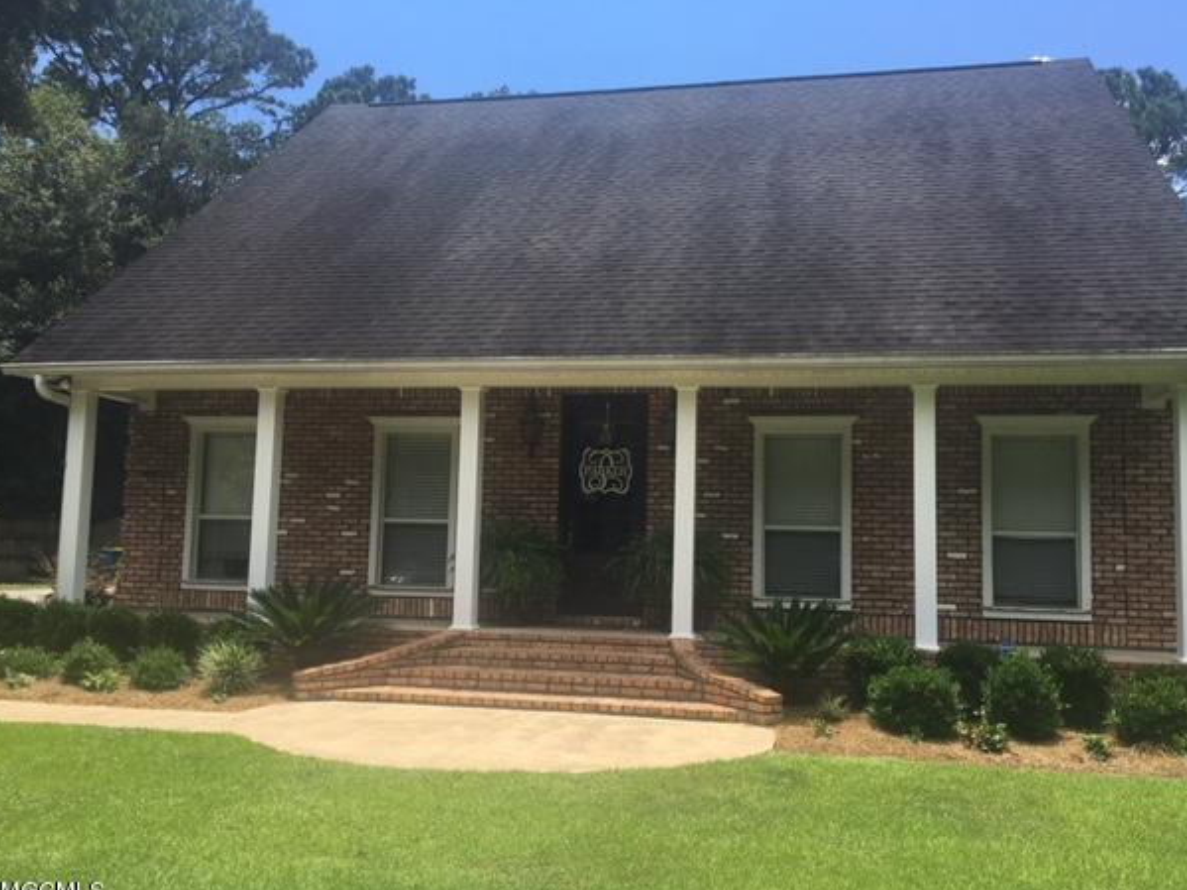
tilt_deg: +5.9
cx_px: 622
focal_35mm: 31
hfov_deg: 58.3
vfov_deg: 45.4
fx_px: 1063
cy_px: 456
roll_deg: -0.3
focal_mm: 4.15
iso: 25
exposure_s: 1/1040
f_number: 2.2
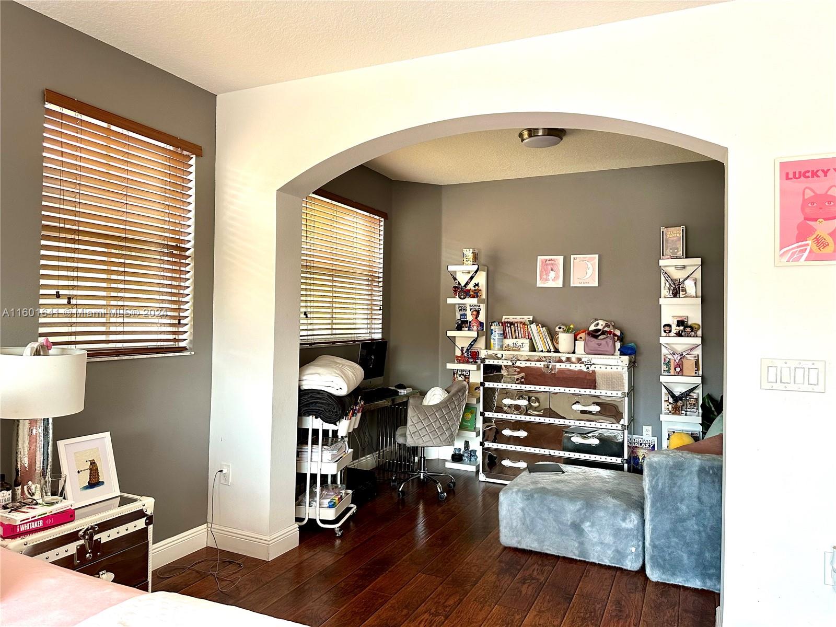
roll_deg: -1.5
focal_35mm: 24
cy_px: 314
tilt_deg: +1.1
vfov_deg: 56.8
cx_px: 418
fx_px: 580
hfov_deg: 71.6
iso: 200
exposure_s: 1/121
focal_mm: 6.86
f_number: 1.78
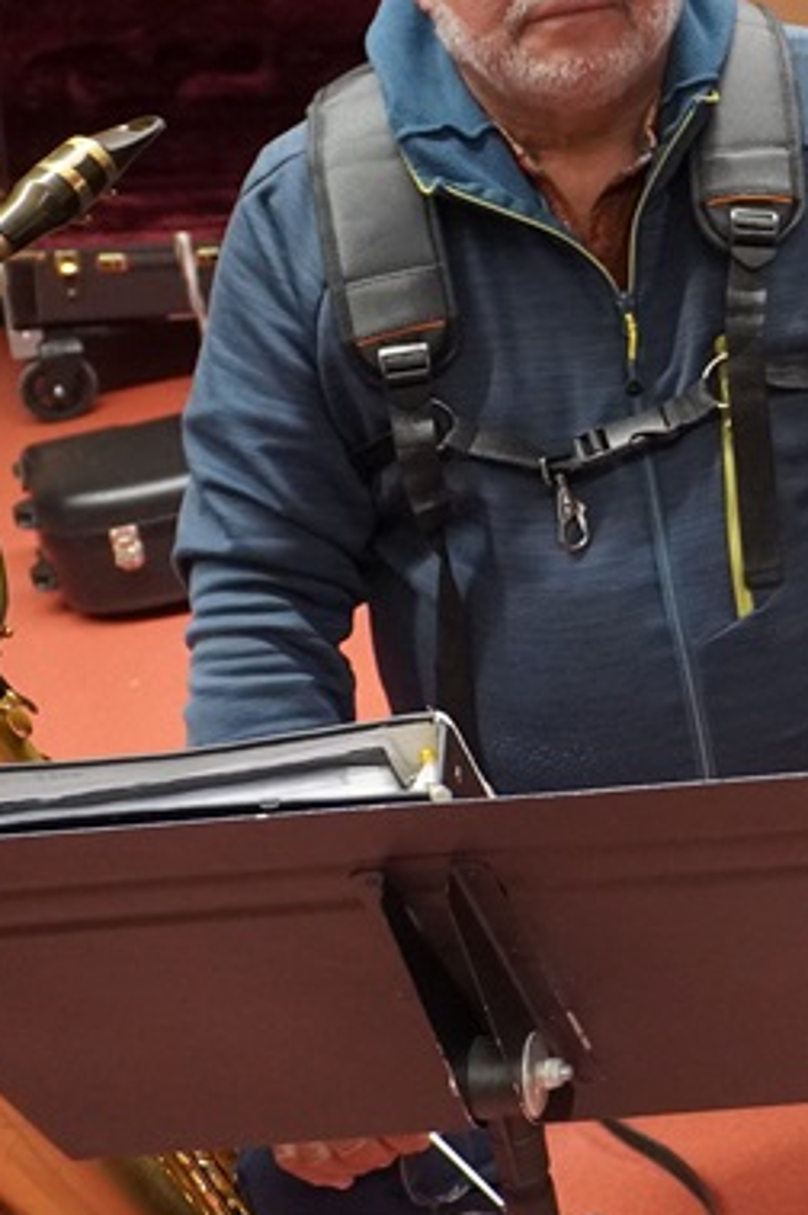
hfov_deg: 18.1
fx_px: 2270
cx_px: 1199
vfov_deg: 29.6
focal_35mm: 67
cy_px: 327
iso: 2500
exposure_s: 1/160
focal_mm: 17
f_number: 4
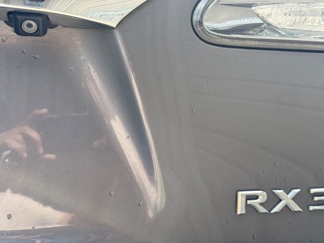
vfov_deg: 30.3
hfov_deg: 39.7
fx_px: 449
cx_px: 162
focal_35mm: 48
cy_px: 122
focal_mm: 6.76
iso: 64
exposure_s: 1/739
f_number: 1.78
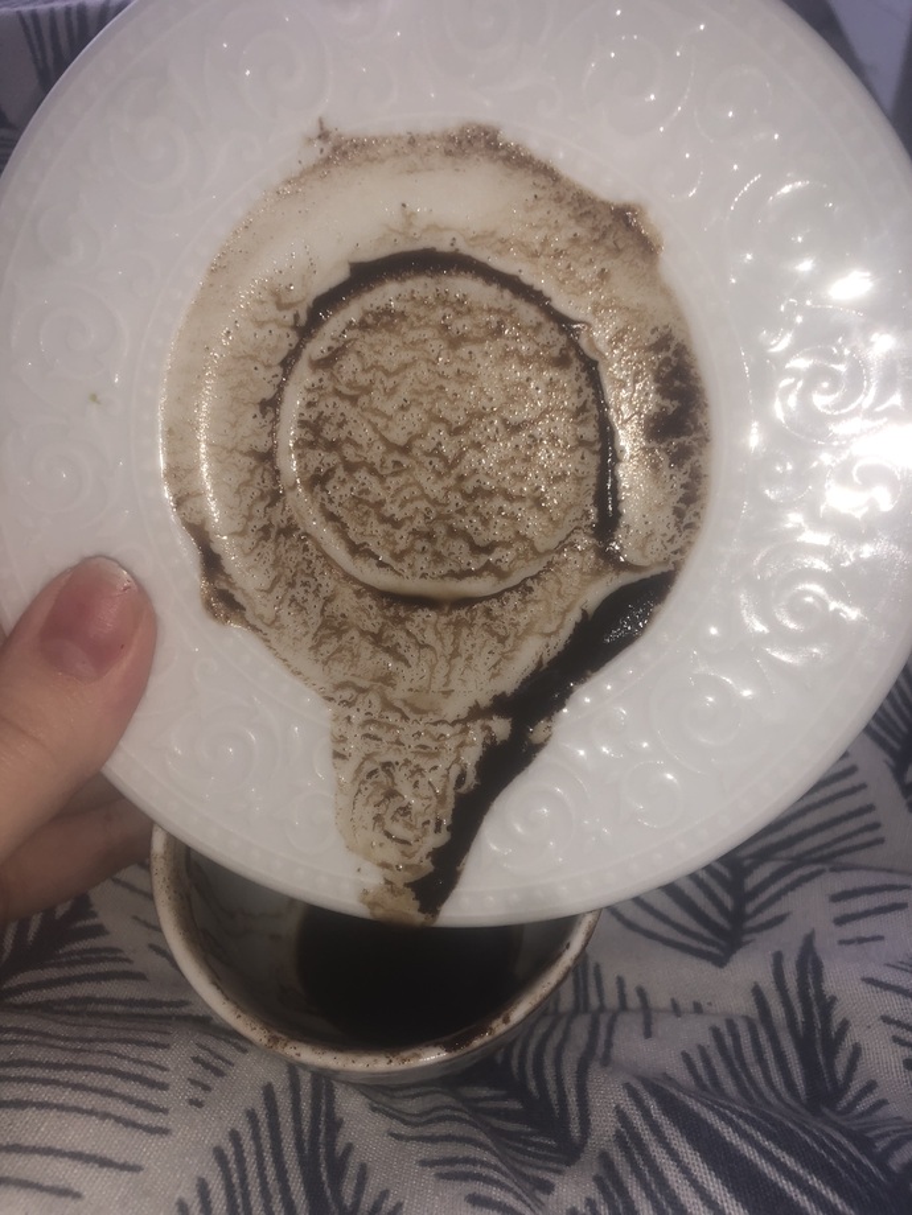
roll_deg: +1.3
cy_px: 608
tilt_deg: -42.7
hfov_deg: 49.7
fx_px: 984
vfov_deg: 63.4
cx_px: 456
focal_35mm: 28
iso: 20
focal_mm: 4
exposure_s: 1/44
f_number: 1.8
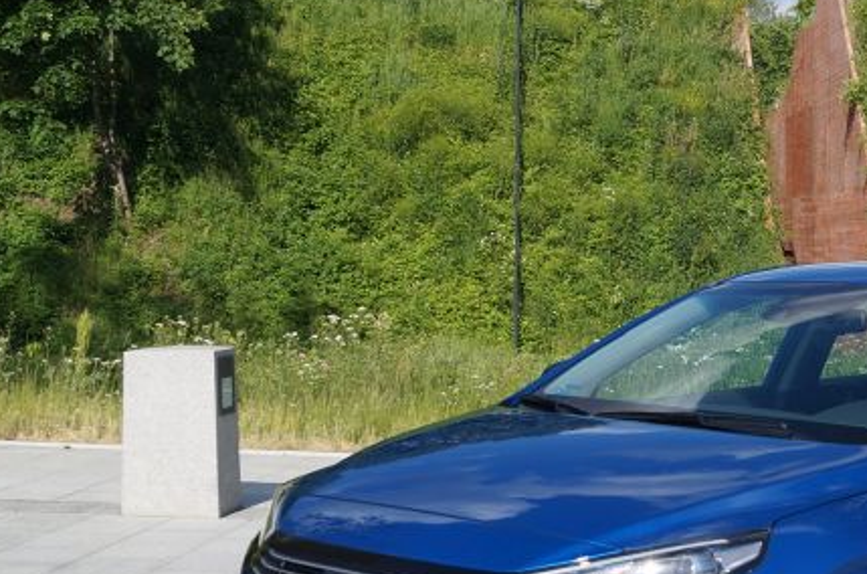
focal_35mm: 86
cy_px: 334
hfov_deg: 23.1
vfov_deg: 15.8
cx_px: 784
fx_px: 2067
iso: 100
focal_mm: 24
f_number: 8
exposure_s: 1/320
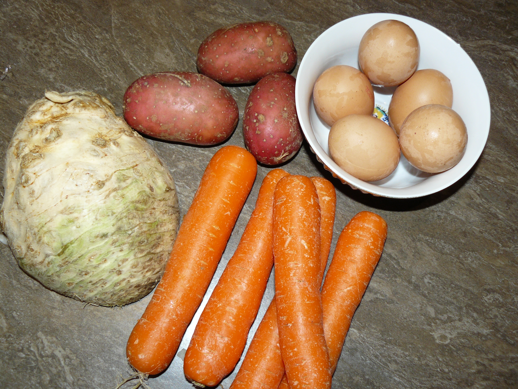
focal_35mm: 36
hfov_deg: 51.4
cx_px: 259
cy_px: 194
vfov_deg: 39.7
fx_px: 539
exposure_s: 1/30
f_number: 2.8
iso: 100
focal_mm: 6
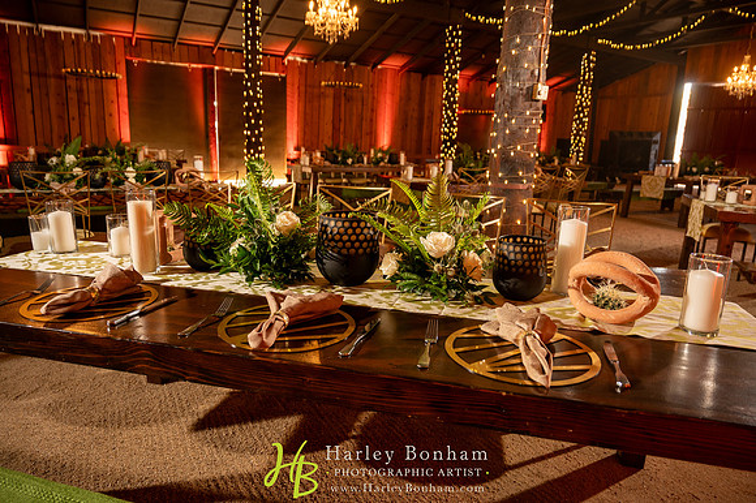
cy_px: 252
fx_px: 504
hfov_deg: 73.8
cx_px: 378
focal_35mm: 24
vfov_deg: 53.1
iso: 400
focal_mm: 24
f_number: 4
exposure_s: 1/30
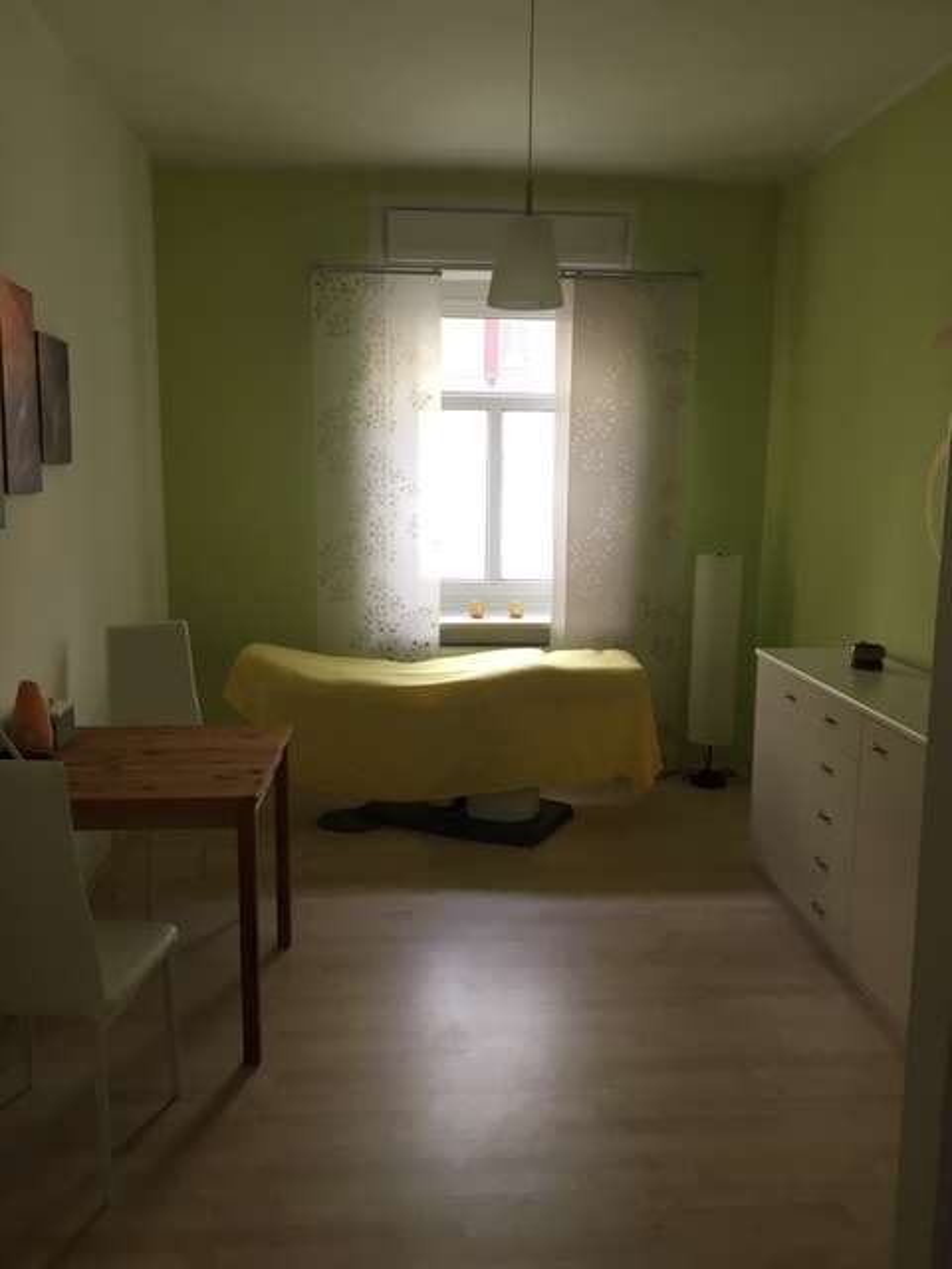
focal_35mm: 29
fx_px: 1063
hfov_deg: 48.2
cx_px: 476
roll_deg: -0.8
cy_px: 634
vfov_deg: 61.7
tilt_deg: -8.7
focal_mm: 4.15
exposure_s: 1/33
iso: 64
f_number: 2.2
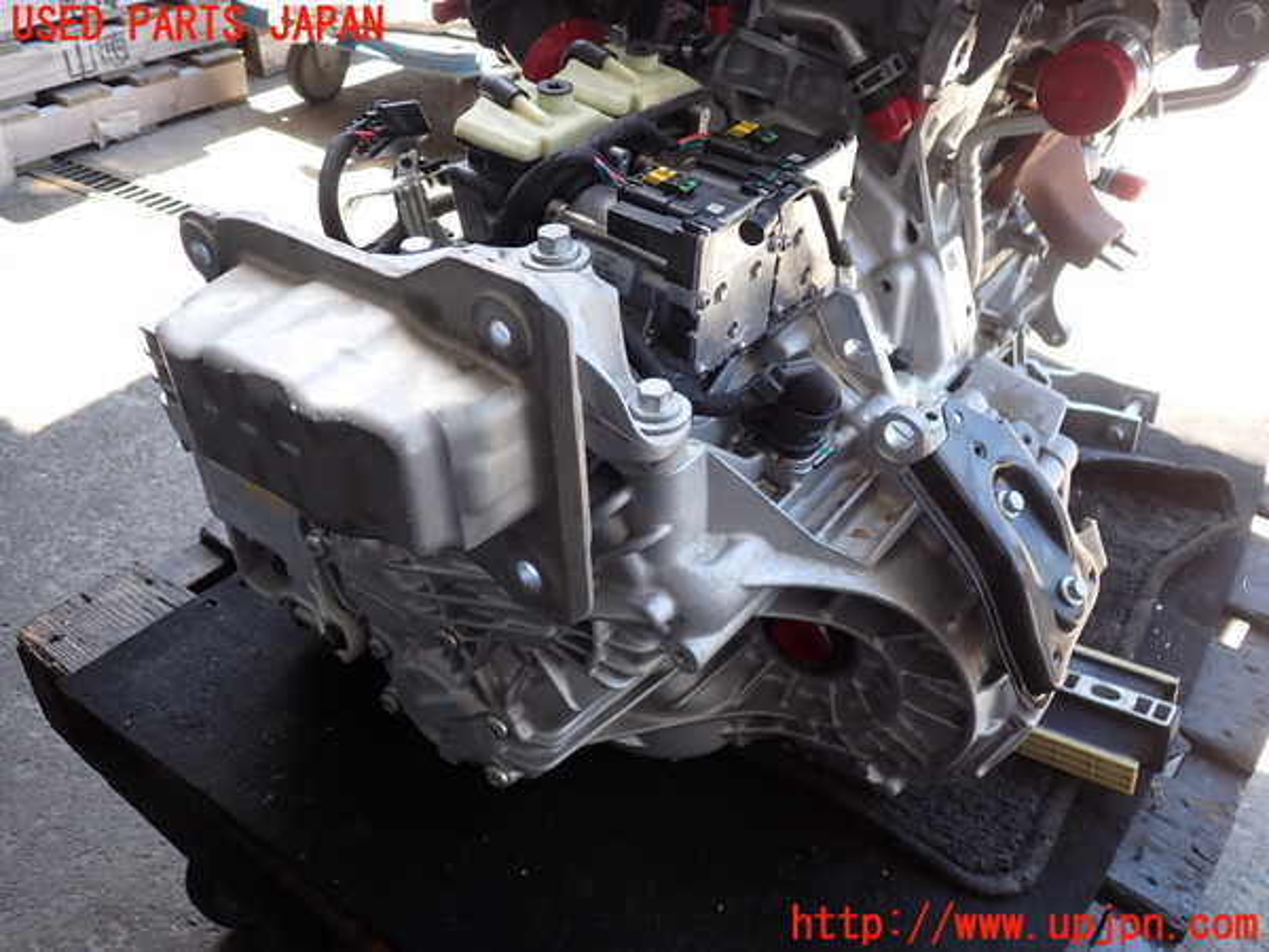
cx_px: 634
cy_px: 476
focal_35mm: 30
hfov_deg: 60.0
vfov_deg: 46.8
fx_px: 1100
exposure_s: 1/100
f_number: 2.3
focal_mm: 5.4
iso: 100
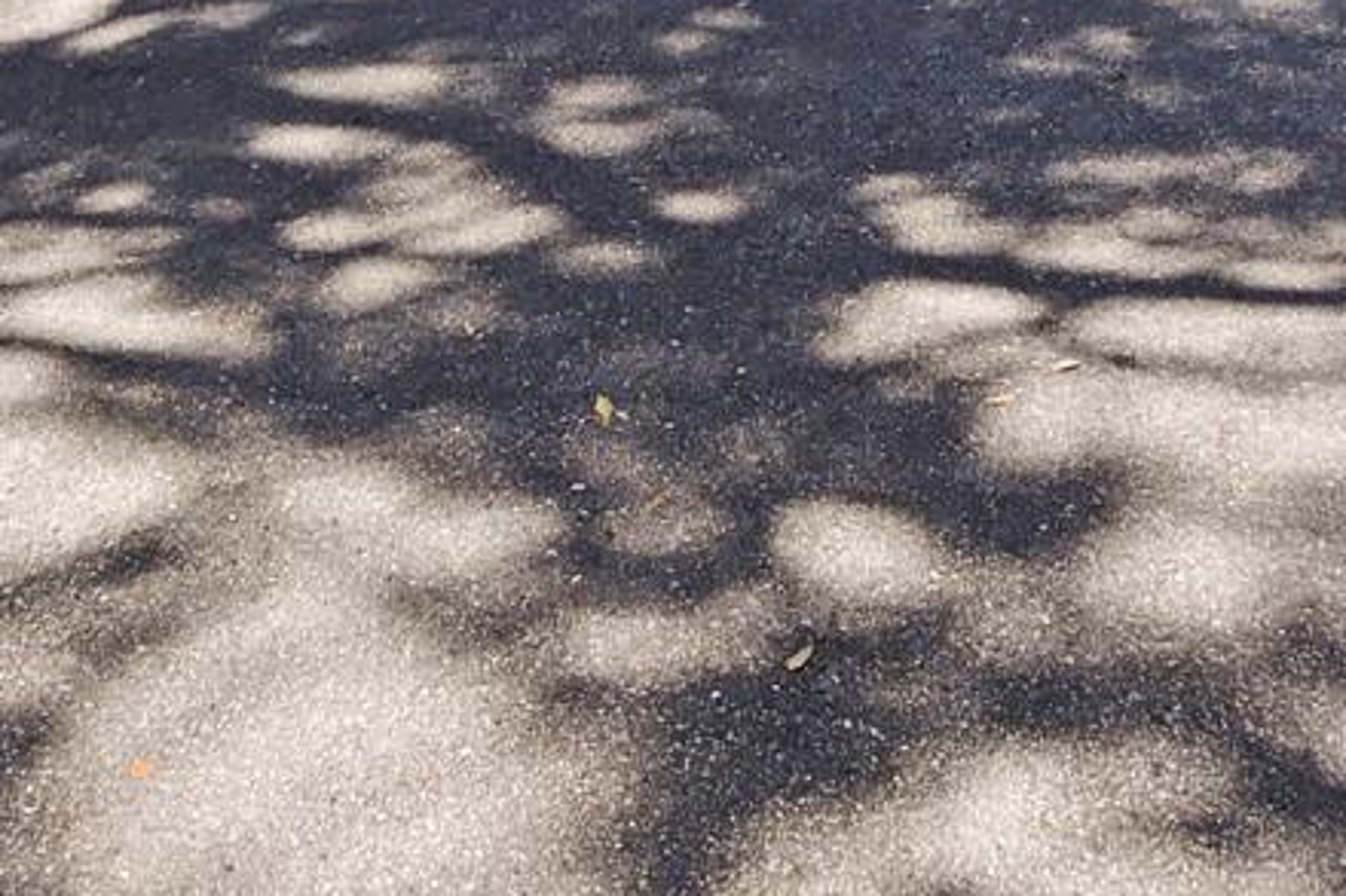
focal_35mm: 53
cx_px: 636
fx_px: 1981
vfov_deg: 18.3
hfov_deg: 37.5
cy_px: -838
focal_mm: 7
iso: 200
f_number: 6.3
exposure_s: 1/320
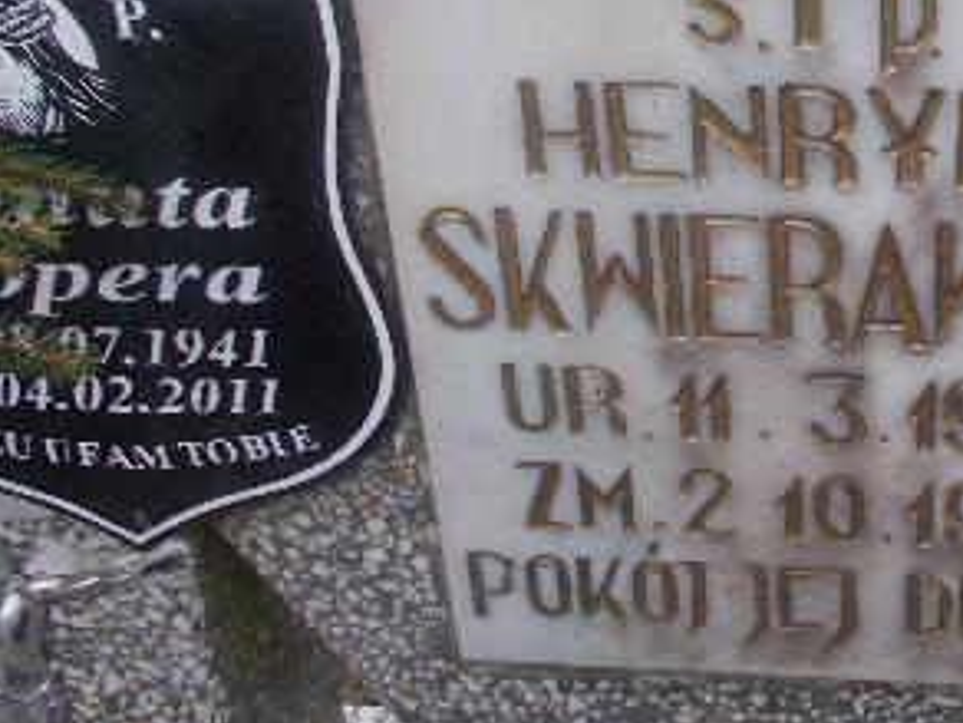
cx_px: 890
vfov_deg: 25.0
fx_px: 1586
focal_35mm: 57
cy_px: 99
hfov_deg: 31.9
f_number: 3.2
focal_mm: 4.6
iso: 80
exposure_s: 1/80
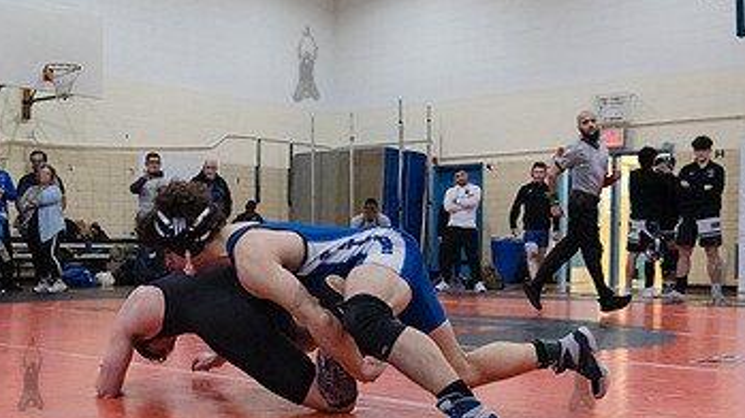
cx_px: 305
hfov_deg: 41.2
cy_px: 270
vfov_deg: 23.8
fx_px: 987
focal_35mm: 50
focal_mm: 28
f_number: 3.2
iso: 8000
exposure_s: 1/400
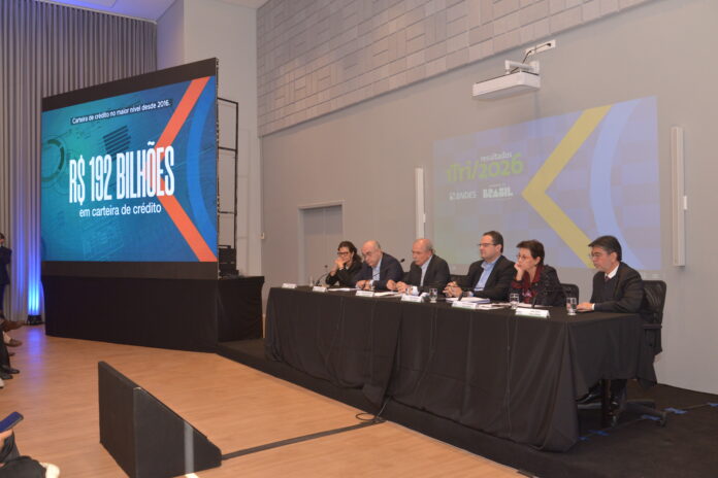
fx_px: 598
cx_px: 359
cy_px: 239
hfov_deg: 61.9
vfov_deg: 43.6
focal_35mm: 30
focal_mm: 30
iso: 1600
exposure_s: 1/200
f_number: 6.3
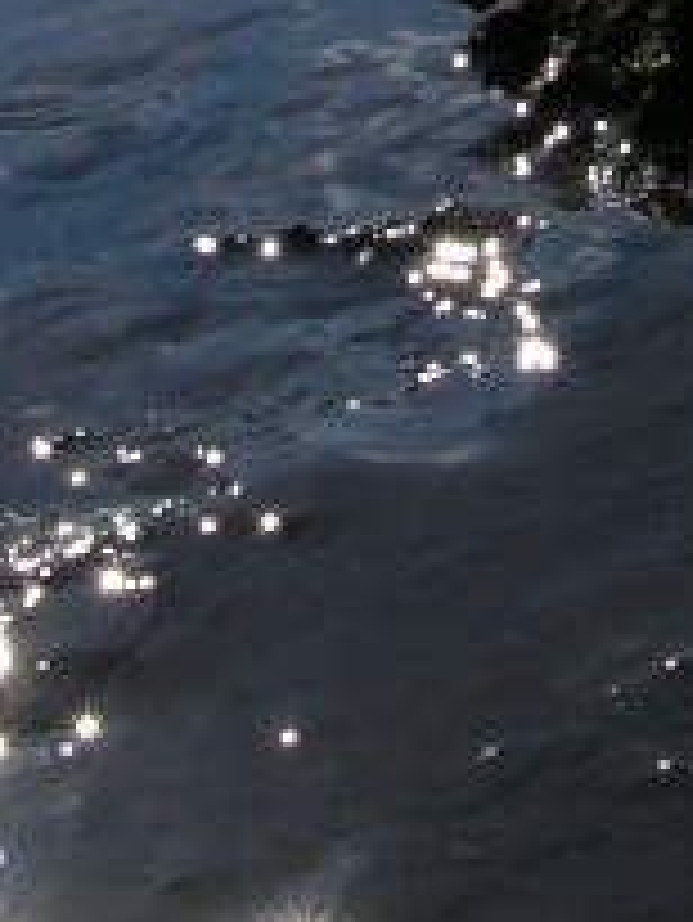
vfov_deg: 14.3
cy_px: -328
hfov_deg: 11.2
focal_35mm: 131
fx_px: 3493
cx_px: 684
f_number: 8
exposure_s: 1/453
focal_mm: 8.9
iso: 50
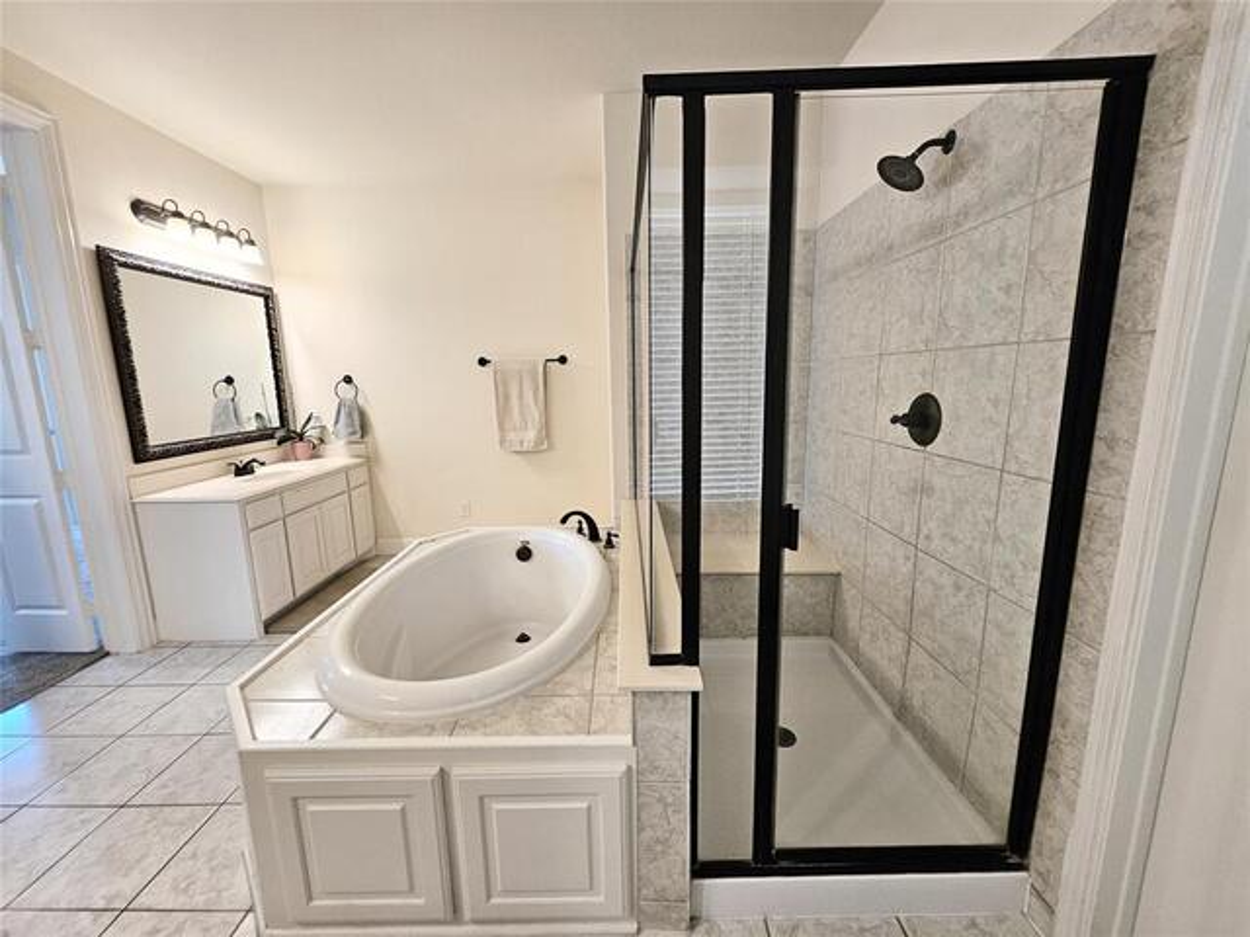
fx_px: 469
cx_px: 625
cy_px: 468
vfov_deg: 89.9
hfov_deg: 106.2
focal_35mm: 13
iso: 160
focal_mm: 1.74
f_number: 2.2
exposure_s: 1/60
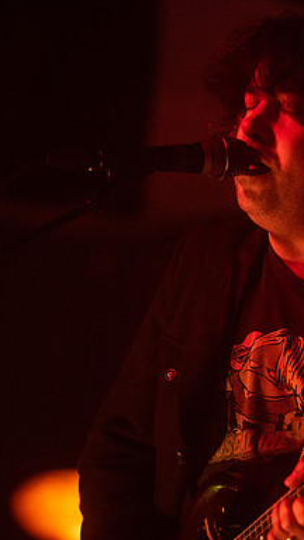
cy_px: 269
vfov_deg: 10.1
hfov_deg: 5.7
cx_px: 200
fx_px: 3061
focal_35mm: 214
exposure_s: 1/80
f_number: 3.2
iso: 3200
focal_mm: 135
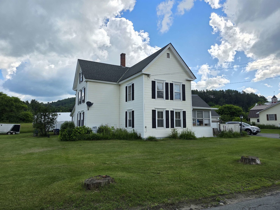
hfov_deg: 73.9
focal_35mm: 23
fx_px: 186
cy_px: 105
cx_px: 140
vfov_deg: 58.9
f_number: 1.7
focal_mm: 6.3
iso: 80
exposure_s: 1/2874
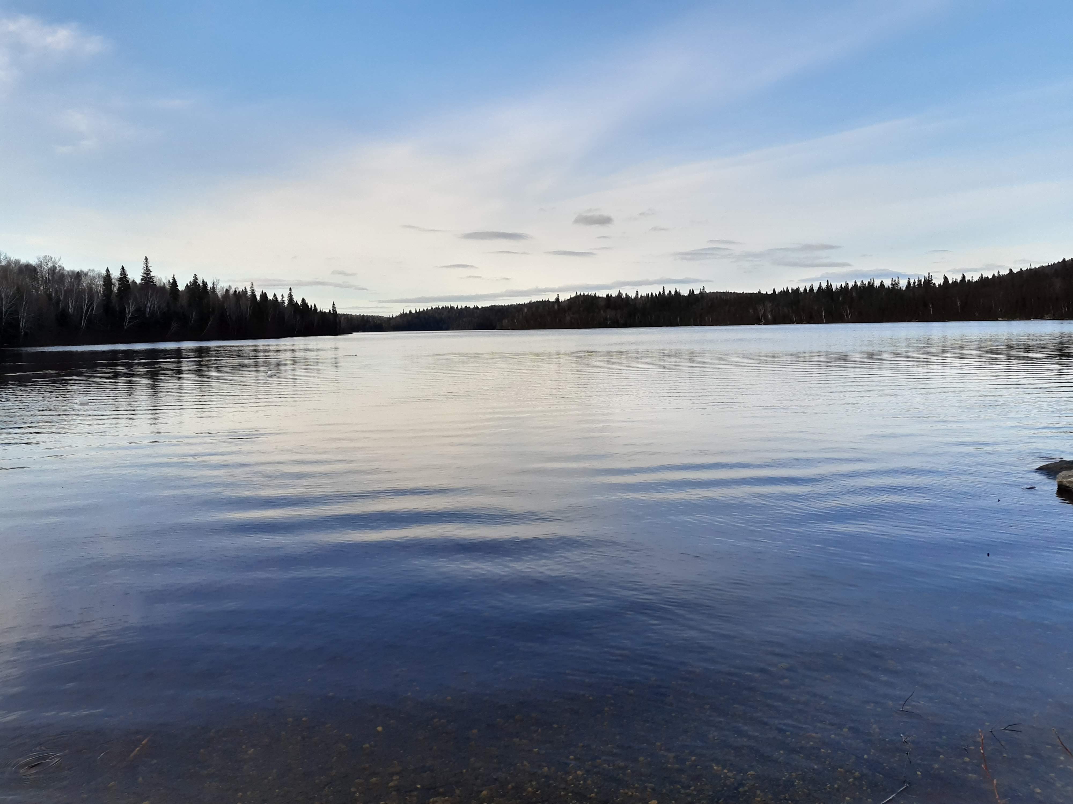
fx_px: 806
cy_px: 402
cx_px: 536
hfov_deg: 67.3
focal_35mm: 26
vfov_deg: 53.1
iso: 50
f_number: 1.7
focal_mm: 4.75
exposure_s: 1/3021
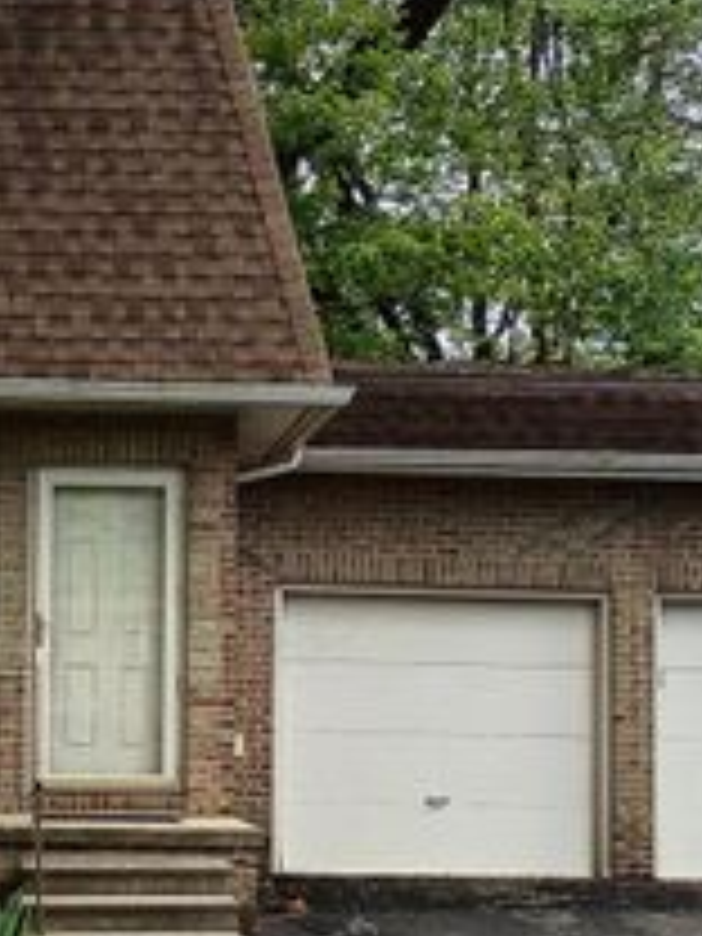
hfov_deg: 15.8
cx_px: 135
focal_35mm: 93
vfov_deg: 21.0
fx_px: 2515
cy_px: 614
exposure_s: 1/375
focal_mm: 4.27
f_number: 1.8
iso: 100
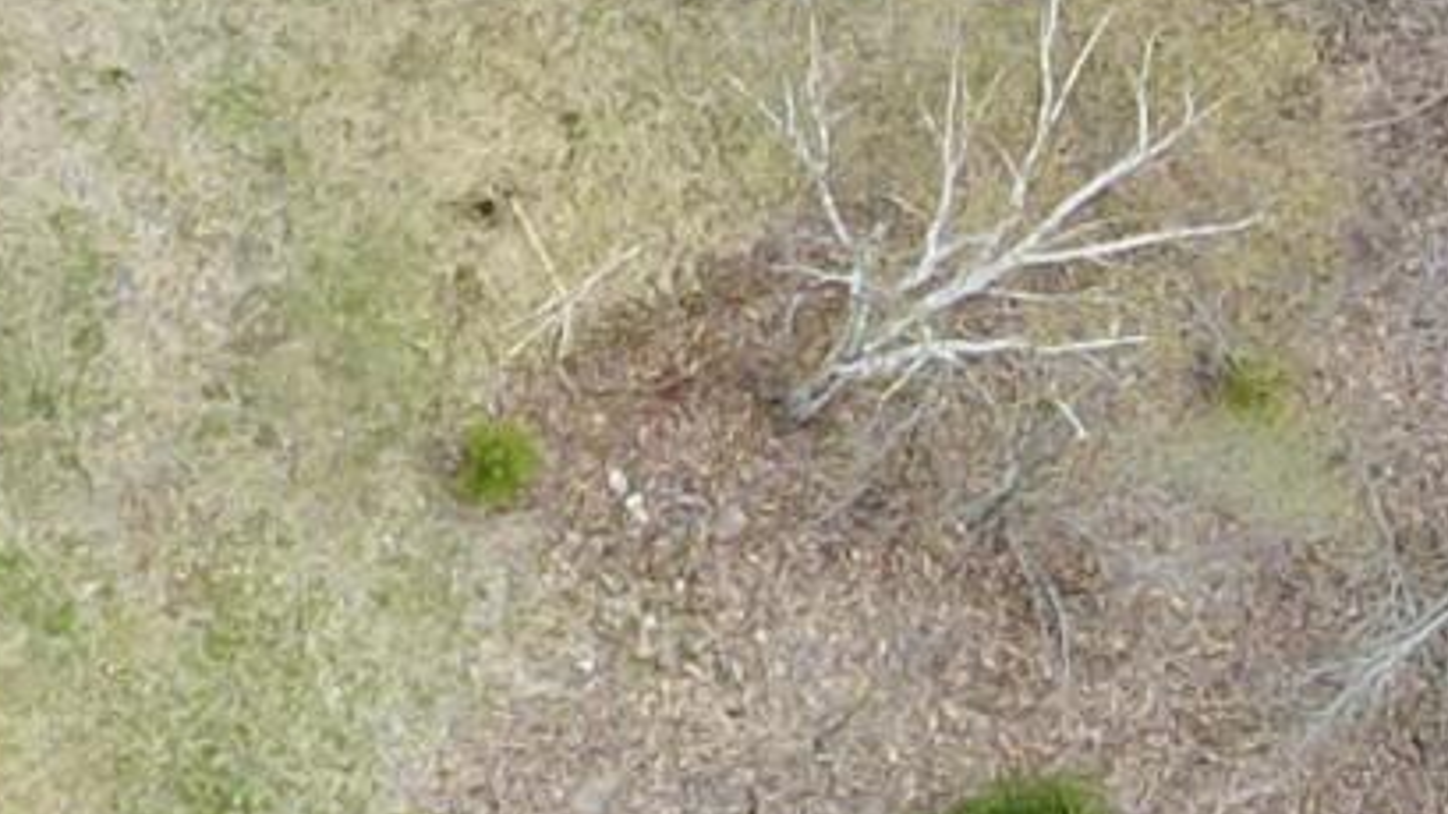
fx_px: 7371
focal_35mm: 192
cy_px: -1051
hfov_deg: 10.6
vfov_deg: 6.1
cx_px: -1030
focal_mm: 4.5
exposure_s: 1/200
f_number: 2.8
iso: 100
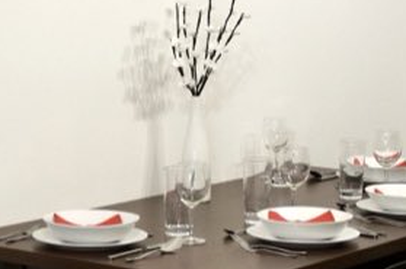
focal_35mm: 129
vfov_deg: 10.6
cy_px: 158
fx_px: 1452
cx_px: 118
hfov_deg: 15.9
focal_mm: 24
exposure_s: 1/250
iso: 1000
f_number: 2.8
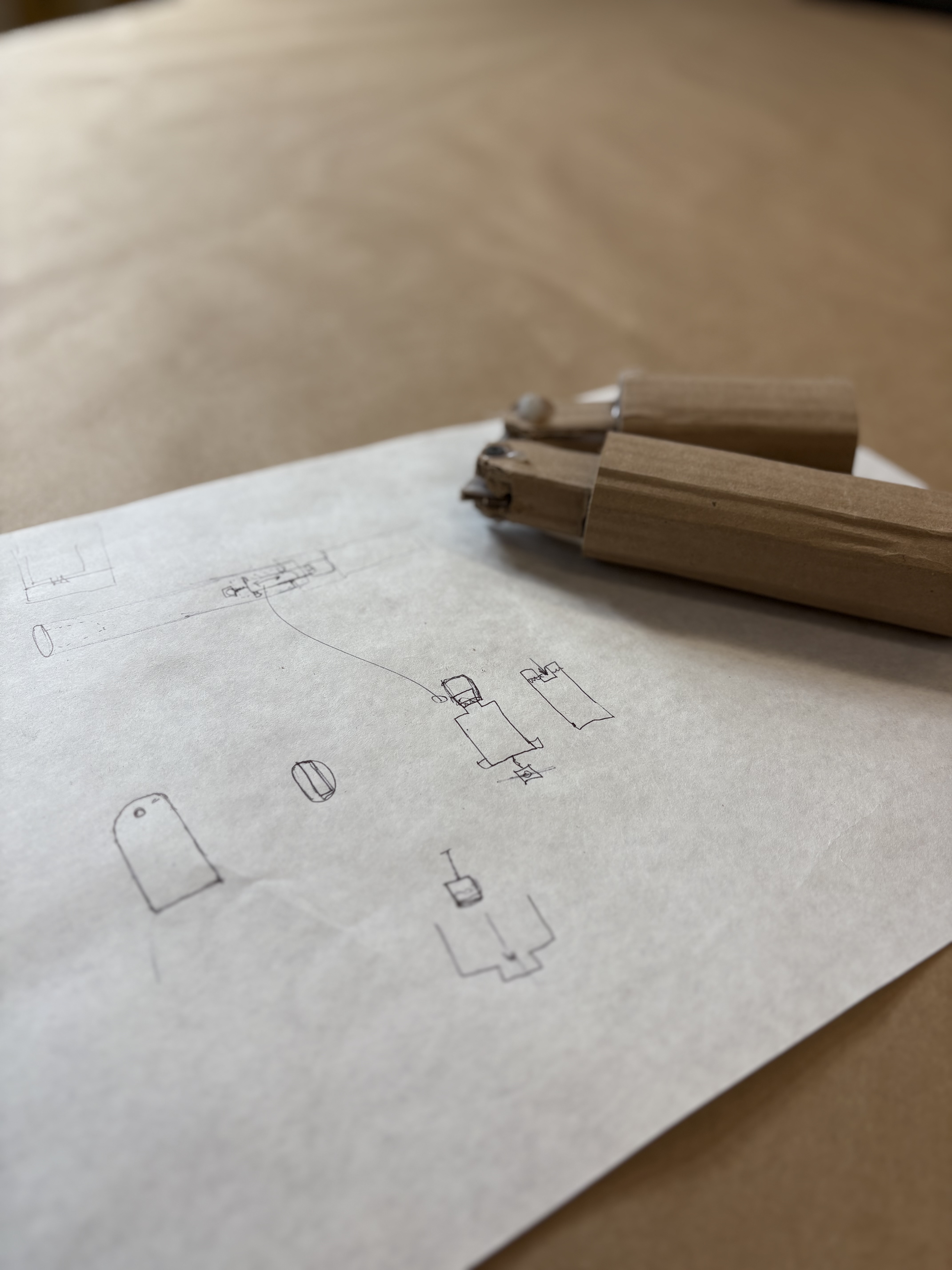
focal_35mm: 26
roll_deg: -4.5
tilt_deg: -40.5
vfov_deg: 67.3
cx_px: 476
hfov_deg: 53.1
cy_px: 635
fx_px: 953
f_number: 1.6
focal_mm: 5.96
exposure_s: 1/279
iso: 40
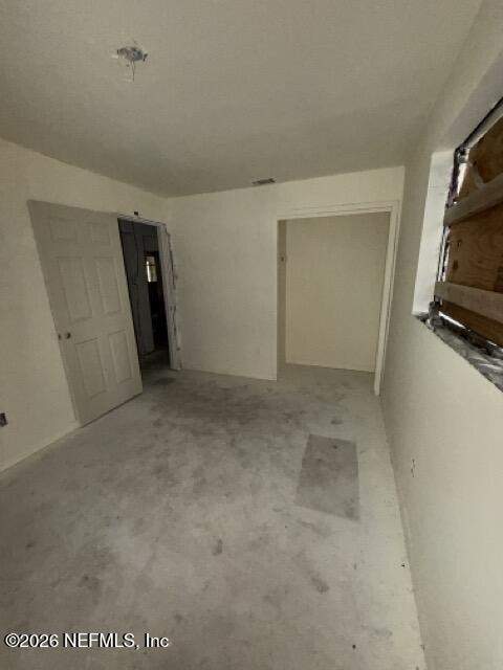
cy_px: 335
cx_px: 252
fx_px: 271
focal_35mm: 14
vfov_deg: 102.1
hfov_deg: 85.7
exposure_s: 1/34
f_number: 2.2
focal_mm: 2.22
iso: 250
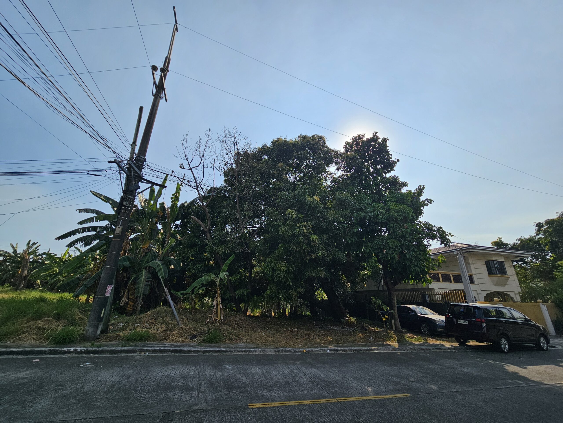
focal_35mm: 13
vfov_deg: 89.9
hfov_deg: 106.2
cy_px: 212
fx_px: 211
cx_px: 282
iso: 50
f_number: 2.2
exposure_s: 1/3840
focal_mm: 2.2
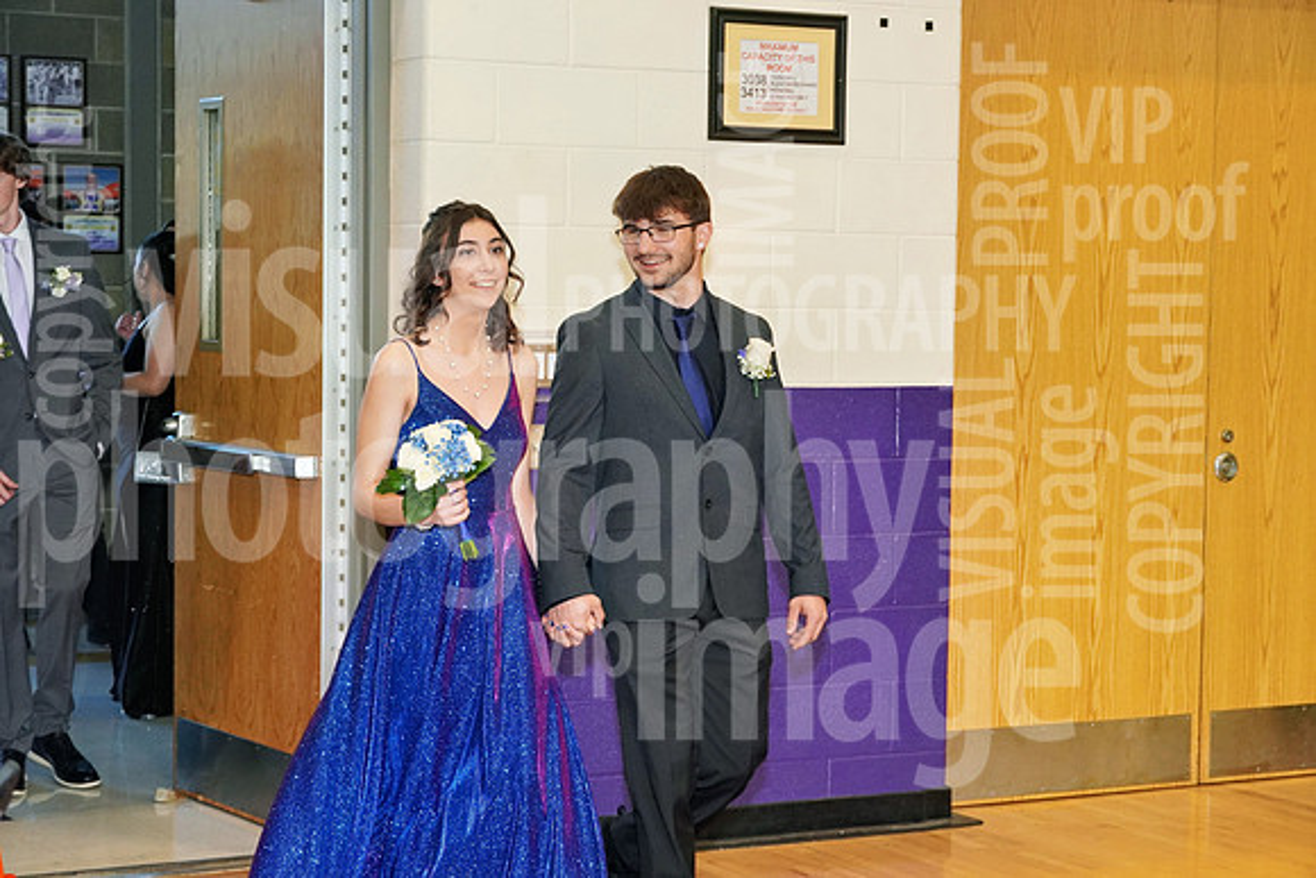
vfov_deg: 17.8
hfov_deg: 26.5
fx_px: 2797
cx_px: 658
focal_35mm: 76
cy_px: 439
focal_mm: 51
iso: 1600
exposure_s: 1/160
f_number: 7.1
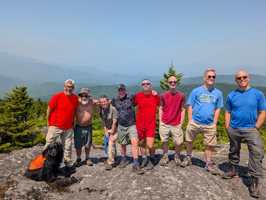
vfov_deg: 56.9
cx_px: 133
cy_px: 100
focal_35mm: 24
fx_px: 185
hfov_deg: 71.5
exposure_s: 1/1443
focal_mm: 6.9
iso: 19
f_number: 1.68
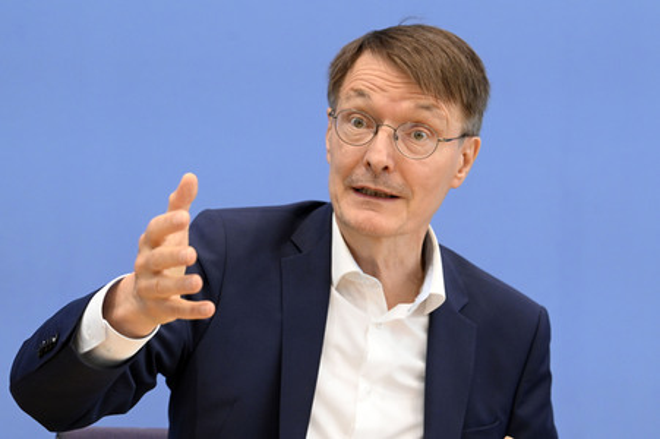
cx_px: 330
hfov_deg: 17.7
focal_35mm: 116
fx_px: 2125
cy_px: 220
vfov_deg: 11.8
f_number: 5.6
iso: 5000
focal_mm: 116
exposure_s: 1/640
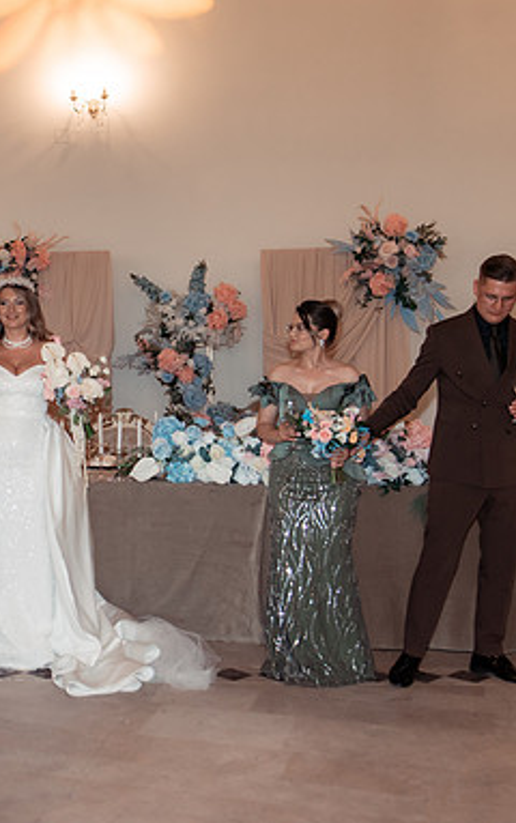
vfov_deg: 37.5
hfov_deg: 23.1
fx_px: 1213
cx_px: 4
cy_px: 412
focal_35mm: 54
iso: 1250
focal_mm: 35
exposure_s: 1/250
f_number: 3.2
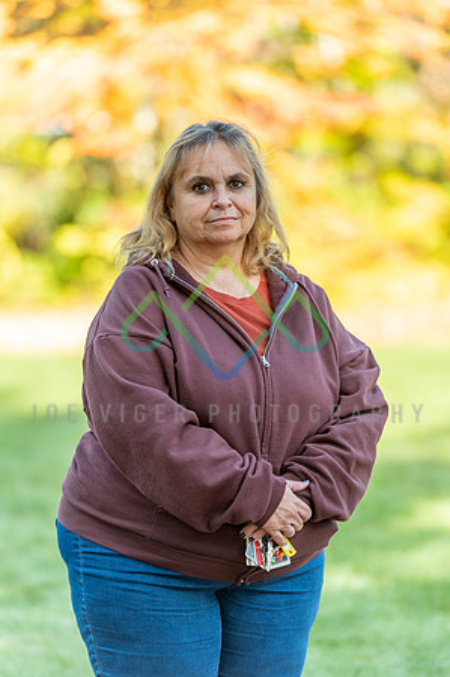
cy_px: 338
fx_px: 3758
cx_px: 225
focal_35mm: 200
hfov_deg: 6.9
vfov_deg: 10.3
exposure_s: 1/160
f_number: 4
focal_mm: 200
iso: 100
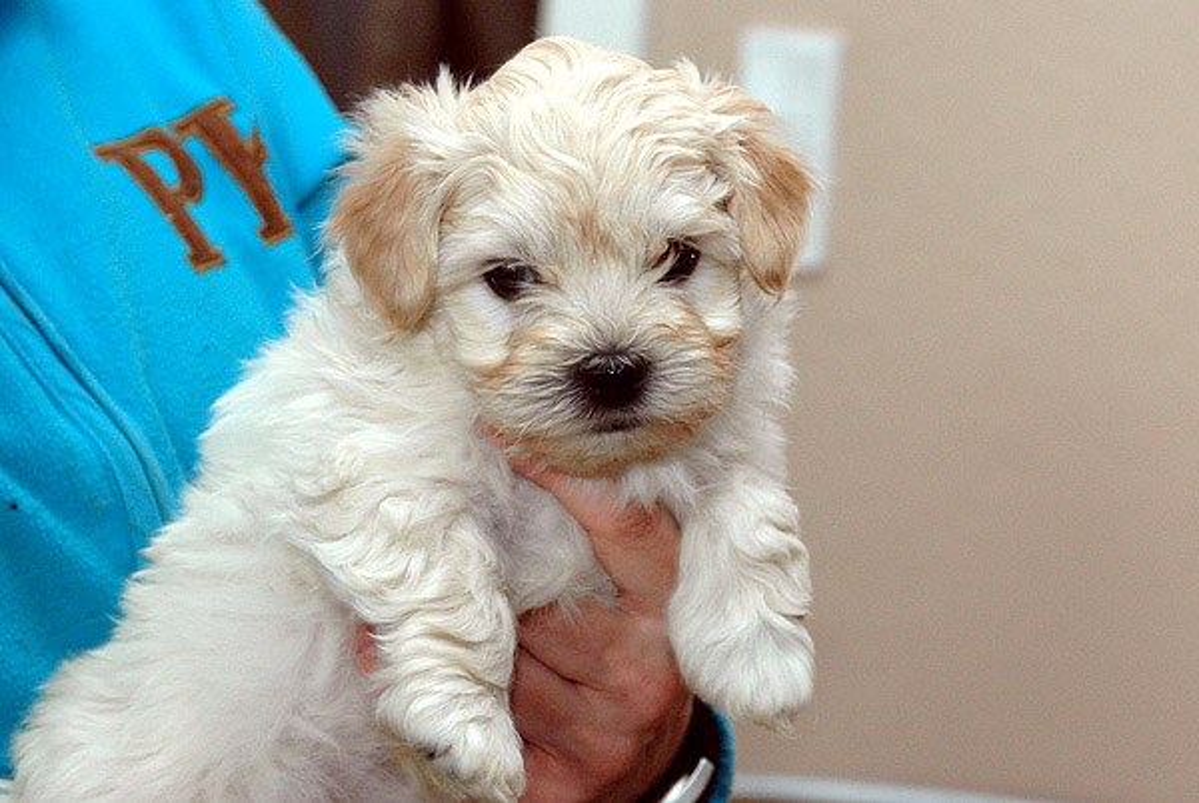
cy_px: 402
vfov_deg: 17.6
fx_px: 2602
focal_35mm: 78
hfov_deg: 26.0
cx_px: 600
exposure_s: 1/60
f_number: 5.6
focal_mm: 52
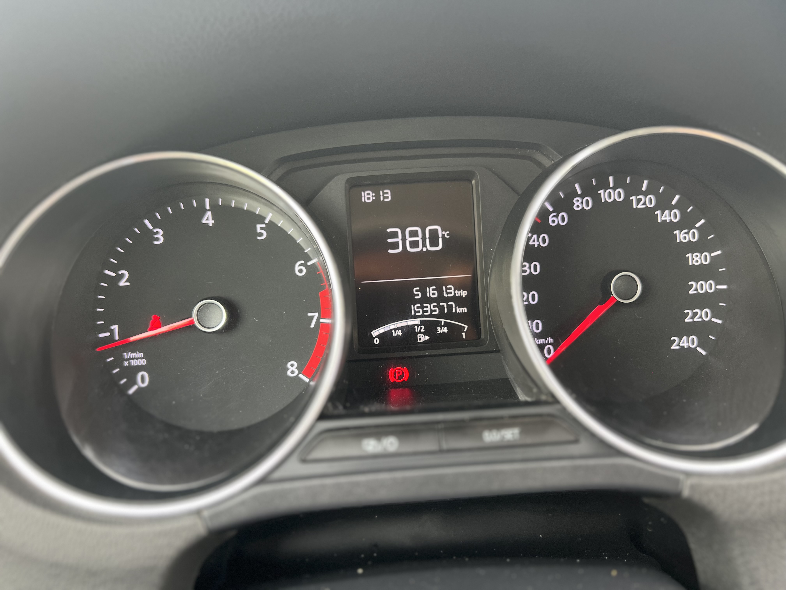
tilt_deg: -17.6
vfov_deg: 53.1
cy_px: 295
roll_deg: +1.4
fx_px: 590
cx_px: 393
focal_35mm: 26
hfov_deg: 67.3
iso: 125
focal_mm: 5.7
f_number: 1.5
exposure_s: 1/77
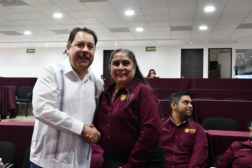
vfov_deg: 32.6
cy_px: 90
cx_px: 114
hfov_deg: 47.4
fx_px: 287
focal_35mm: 41
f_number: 6.3
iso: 5000
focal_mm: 24
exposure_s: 1/60
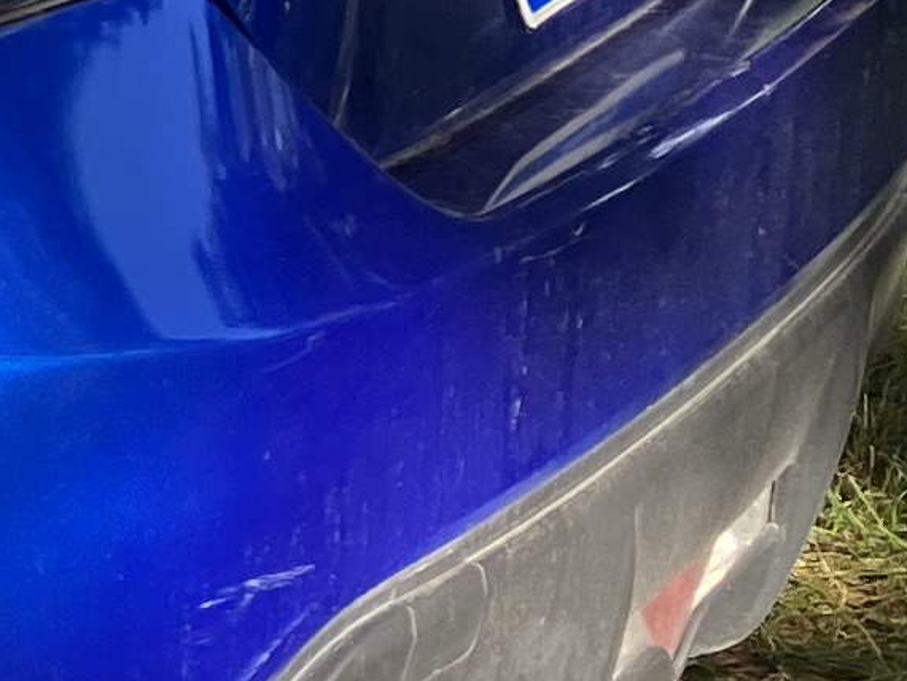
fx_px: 5190
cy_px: 340
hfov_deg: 8.6
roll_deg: +3.9
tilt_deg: -14.5
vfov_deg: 7.5
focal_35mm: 198
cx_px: -1633
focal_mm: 3.99
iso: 32
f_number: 1.8
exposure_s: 1/149
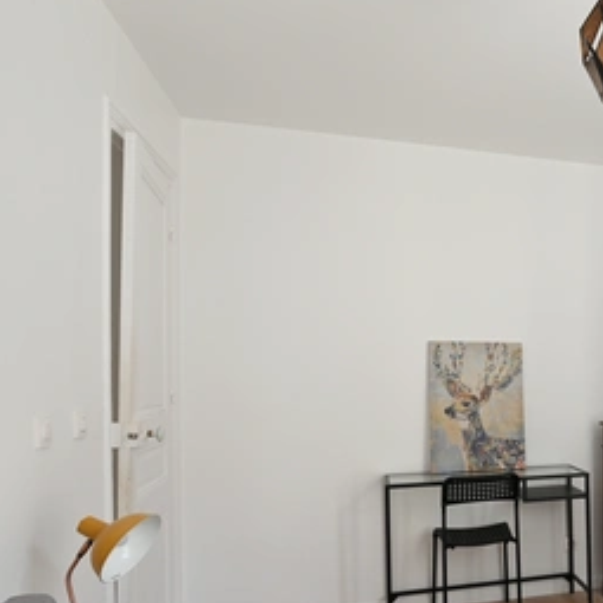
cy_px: 382
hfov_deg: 42.5
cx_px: 631
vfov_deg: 50.5
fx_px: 631
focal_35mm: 32
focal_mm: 16
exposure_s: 1/6
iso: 200
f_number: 11
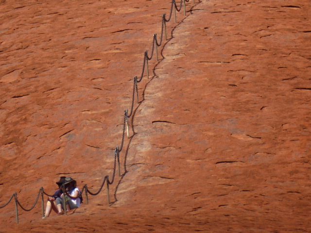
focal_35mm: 839
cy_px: 116
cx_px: 156
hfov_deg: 2.4
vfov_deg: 1.8
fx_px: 7538
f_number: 6.4
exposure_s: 1/320
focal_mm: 129
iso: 80
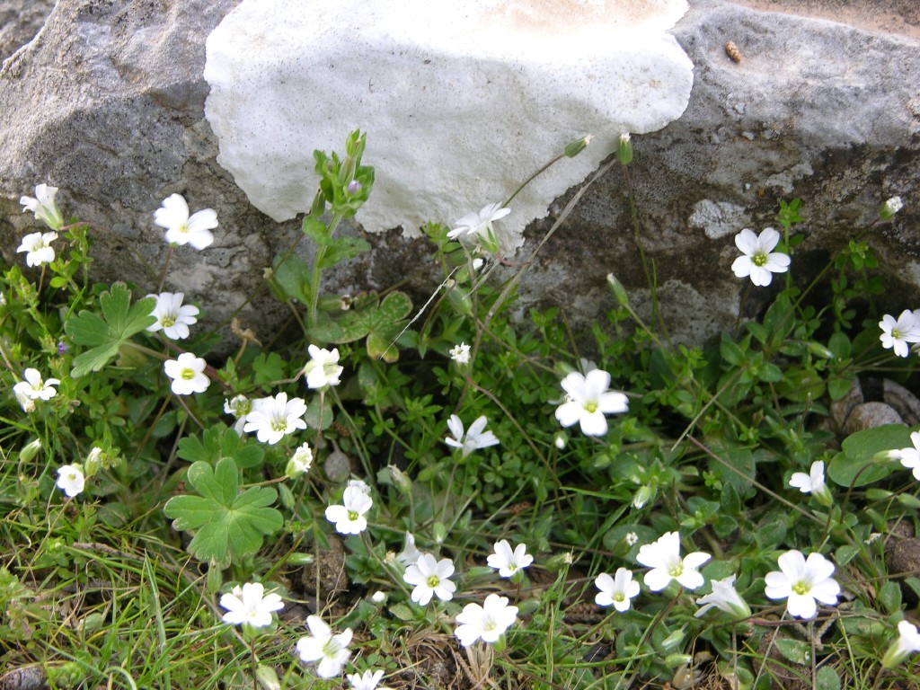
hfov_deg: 17.9
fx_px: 2924
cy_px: 345
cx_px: 460
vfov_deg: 13.5
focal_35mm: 110
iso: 50
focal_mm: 27.3
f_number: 3.7
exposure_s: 1/15.7
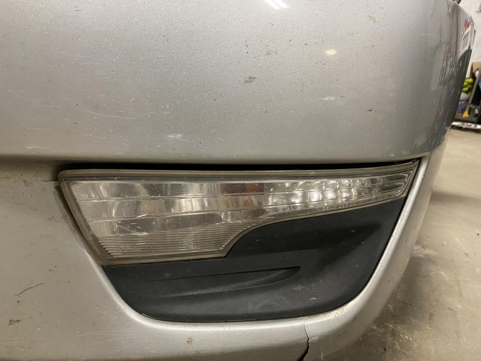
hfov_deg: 67.3
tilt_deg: -18.6
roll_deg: -5.1
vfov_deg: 53.1
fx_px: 361
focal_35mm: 26
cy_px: 180
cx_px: 240
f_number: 1.8
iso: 400
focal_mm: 4.25
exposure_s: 1/60
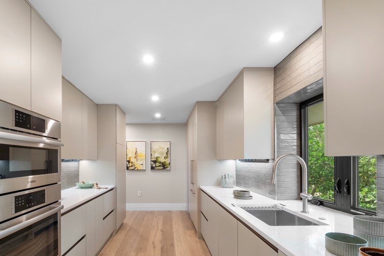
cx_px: 170
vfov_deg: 69.1
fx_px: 181
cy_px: 163
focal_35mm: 17
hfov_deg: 92.9
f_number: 7.1
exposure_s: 1/2
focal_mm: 7
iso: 200
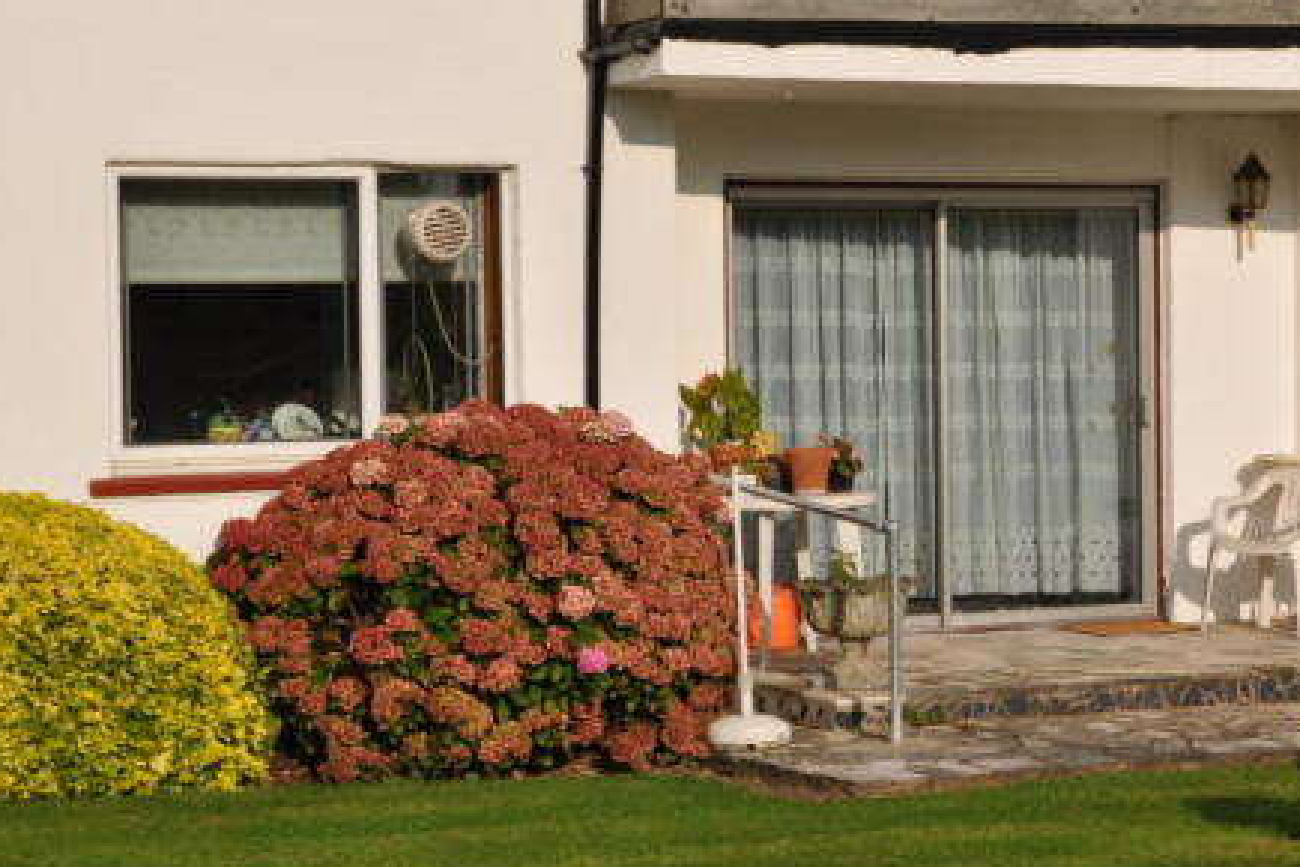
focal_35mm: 104
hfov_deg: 19.5
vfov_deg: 13.2
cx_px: 914
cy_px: 454
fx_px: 3755
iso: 200
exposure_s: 1/500
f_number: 11
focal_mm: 46
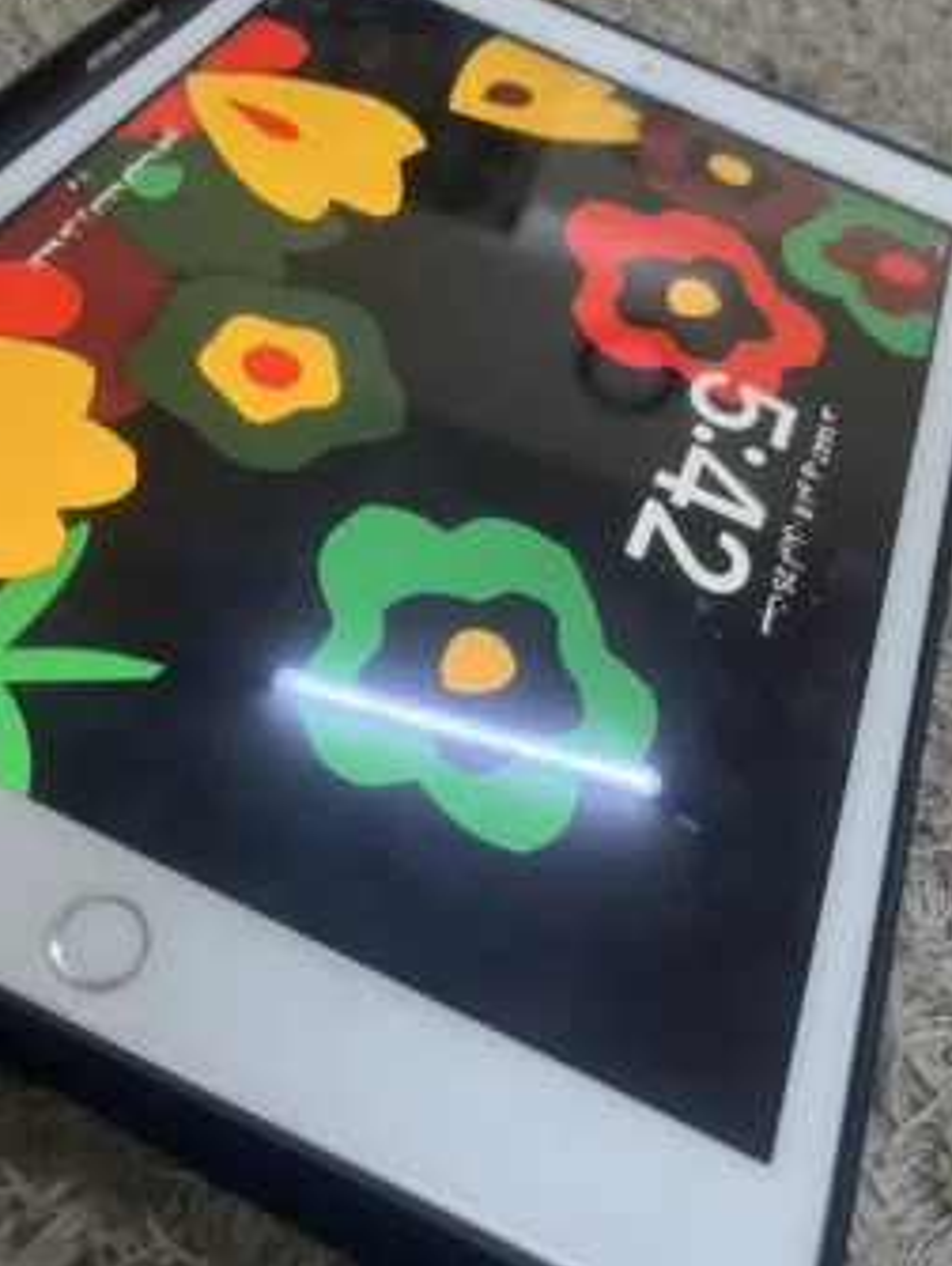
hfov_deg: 45.5
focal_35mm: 31
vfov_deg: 58.2
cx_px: 442
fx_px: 1135
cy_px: 578
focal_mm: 5.1
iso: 400
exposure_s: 1/50
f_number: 1.6
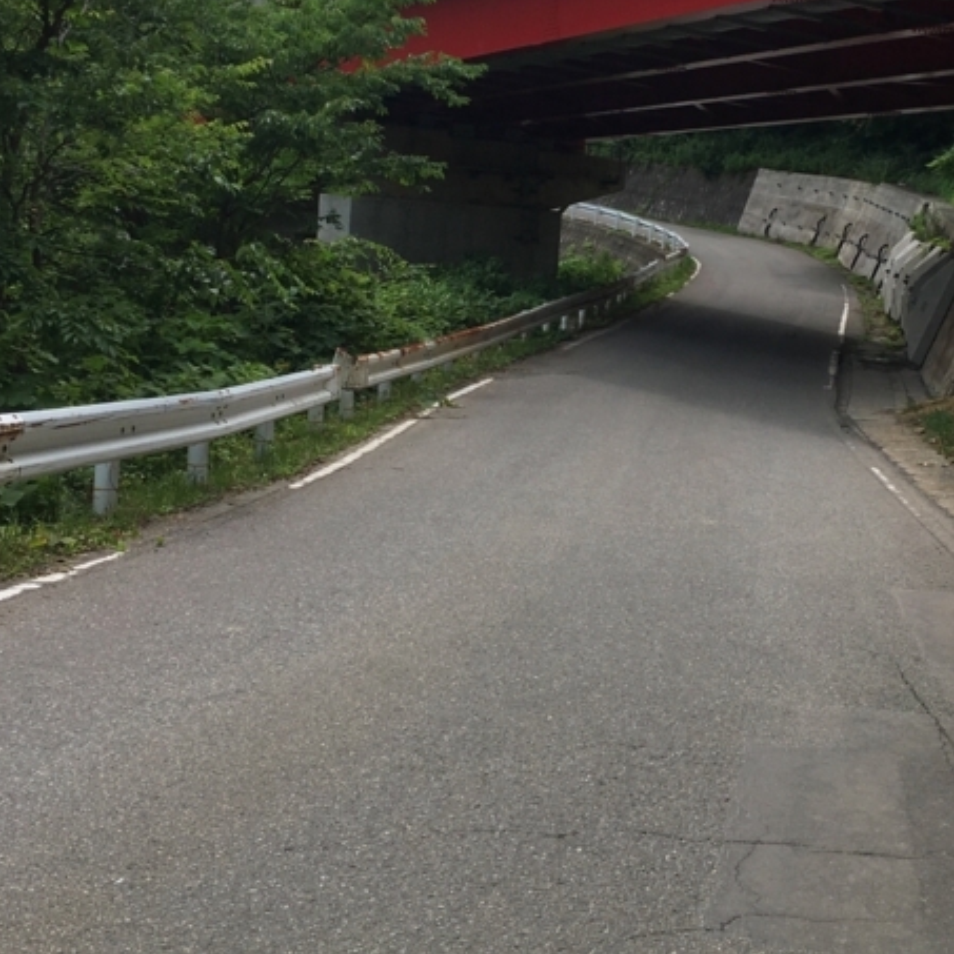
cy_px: 276
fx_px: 1808
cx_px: 659
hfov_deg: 29.3
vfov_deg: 29.2
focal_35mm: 58
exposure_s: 1/1374
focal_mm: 4.15
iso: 25
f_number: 2.2
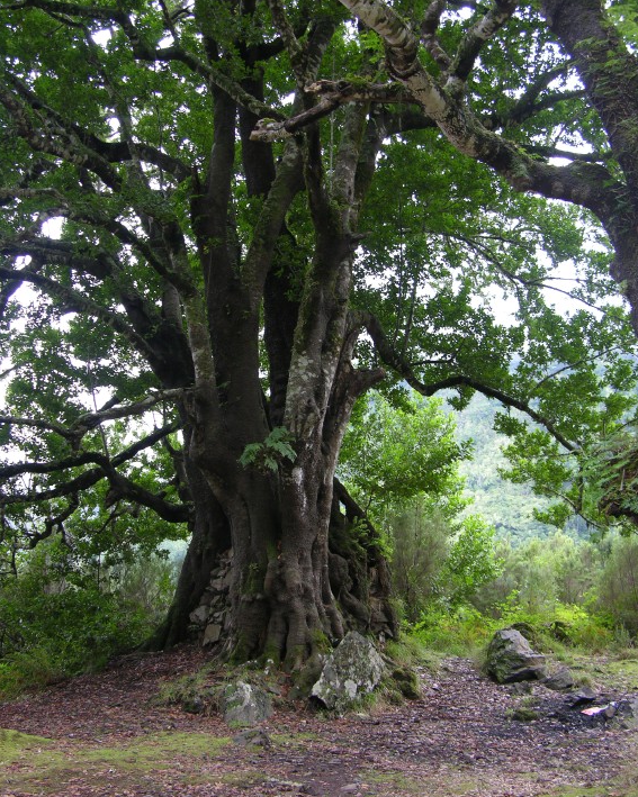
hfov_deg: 40.1
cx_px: 317
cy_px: 392
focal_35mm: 37
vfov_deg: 49.1
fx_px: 873
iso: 50
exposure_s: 1/16
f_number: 2.8
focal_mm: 8.9
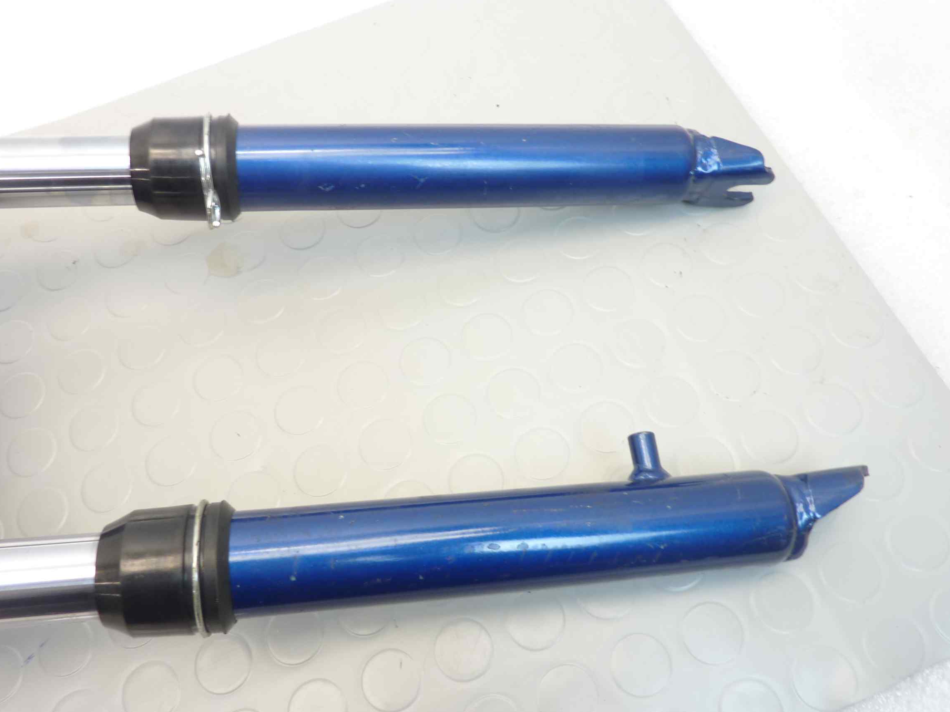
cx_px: 450
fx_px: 768
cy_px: 362
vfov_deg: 49.7
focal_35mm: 28
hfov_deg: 63.4
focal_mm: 4.1
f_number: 3.3
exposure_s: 1/10
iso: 80
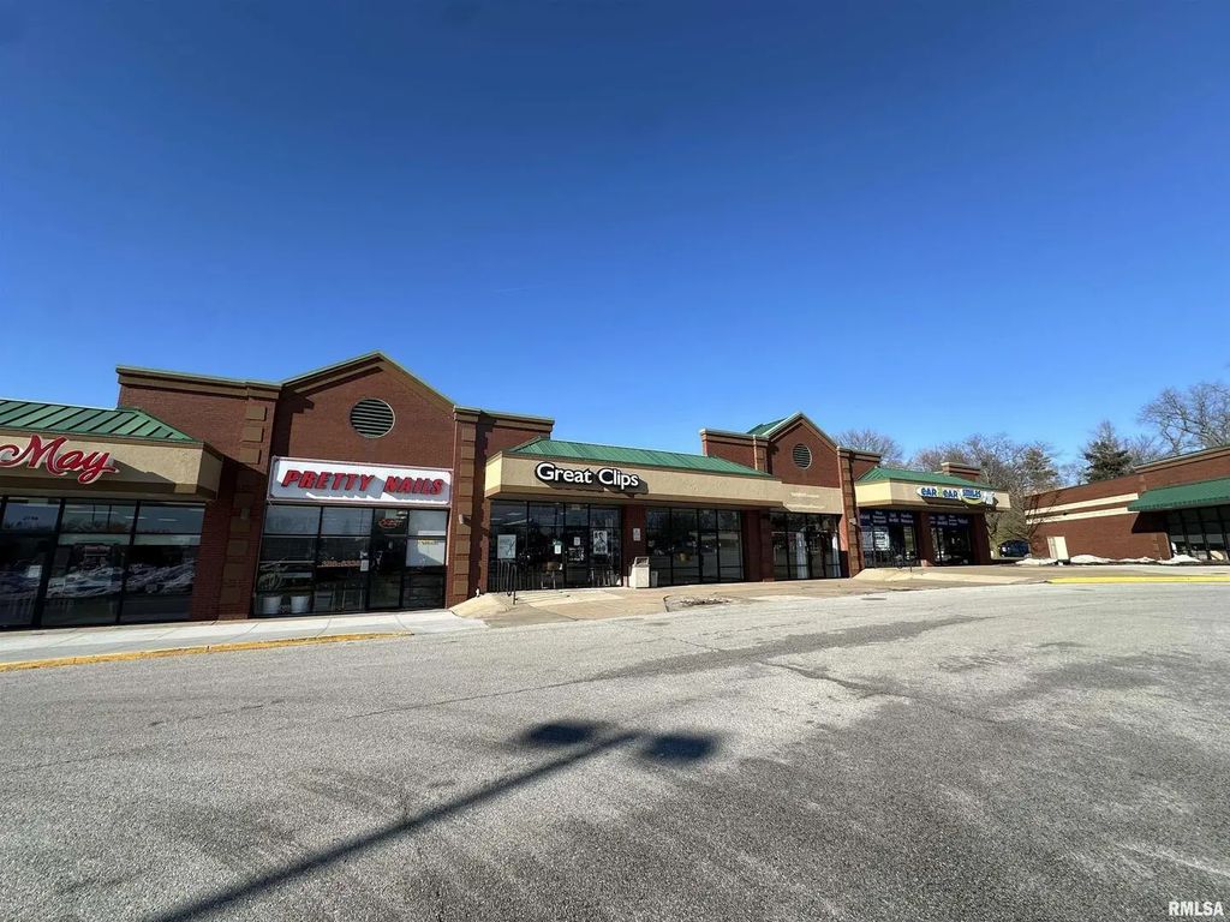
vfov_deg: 85.7
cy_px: 461
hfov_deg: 102.1
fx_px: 497
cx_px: 615
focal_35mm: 14
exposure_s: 1/1689
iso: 50
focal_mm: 2.22
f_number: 2.2
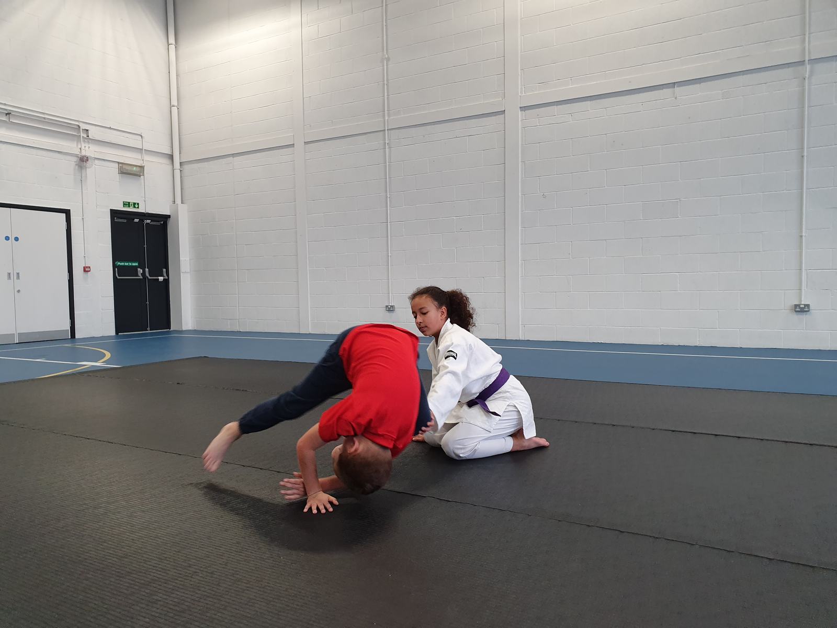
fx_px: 629
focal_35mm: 26
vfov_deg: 53.1
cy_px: 314
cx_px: 418
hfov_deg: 67.3
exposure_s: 1/100
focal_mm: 4.32
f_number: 2.4
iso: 160
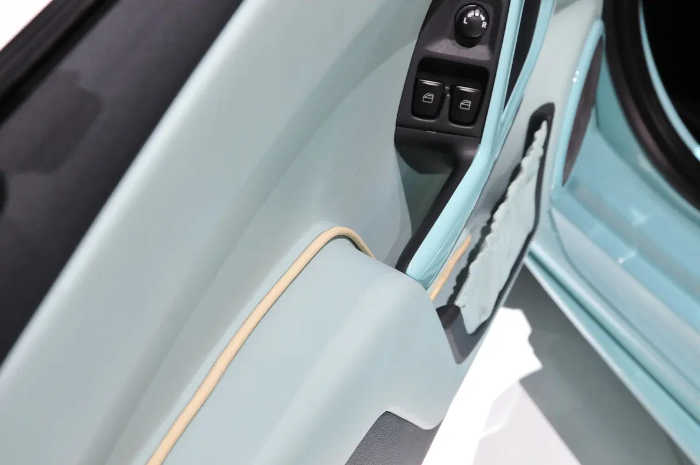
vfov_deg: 18.1
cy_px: 232
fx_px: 1457
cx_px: 350
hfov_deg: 27.0
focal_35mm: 75
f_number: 8
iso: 800
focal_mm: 50
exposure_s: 1/125
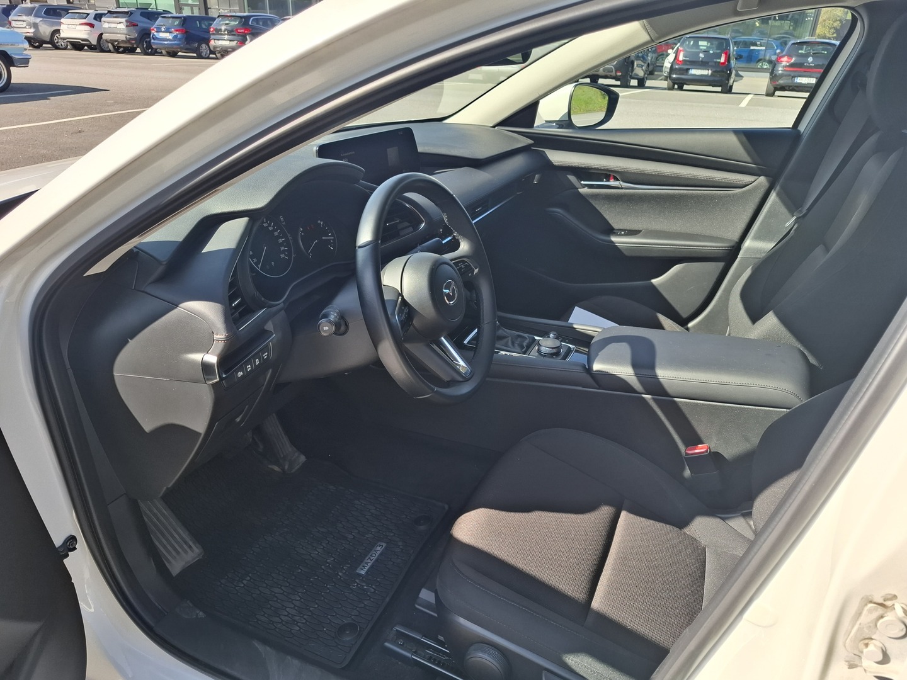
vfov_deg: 58.9
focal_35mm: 23
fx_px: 603
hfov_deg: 73.9
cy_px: 340
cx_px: 454
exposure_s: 1/376
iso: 50
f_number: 1.8
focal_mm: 5.54
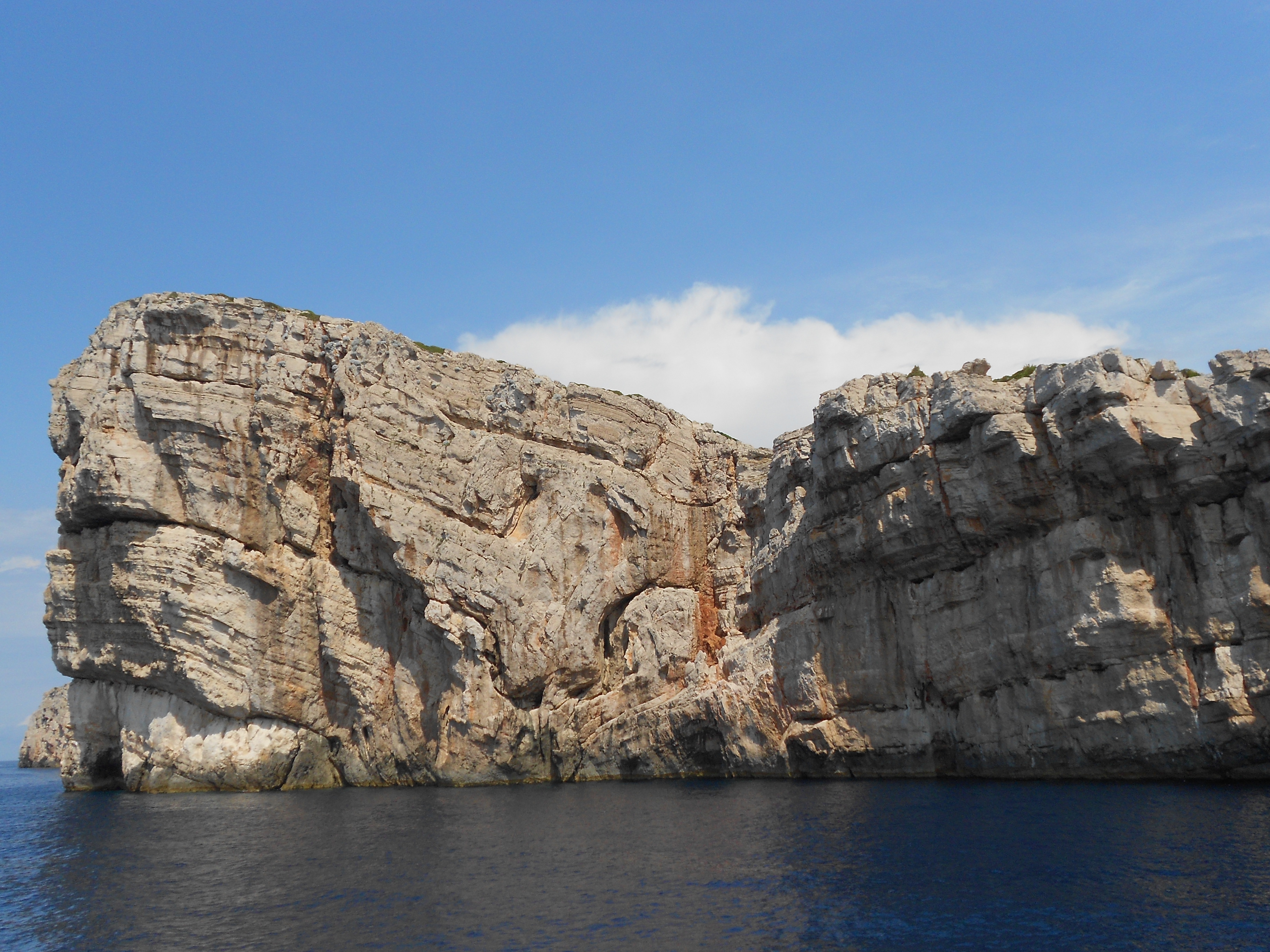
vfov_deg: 44.2
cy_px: 476
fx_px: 1174
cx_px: 635
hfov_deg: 56.8
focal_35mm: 32
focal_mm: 5.8
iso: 80
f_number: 3.6
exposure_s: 1/1500
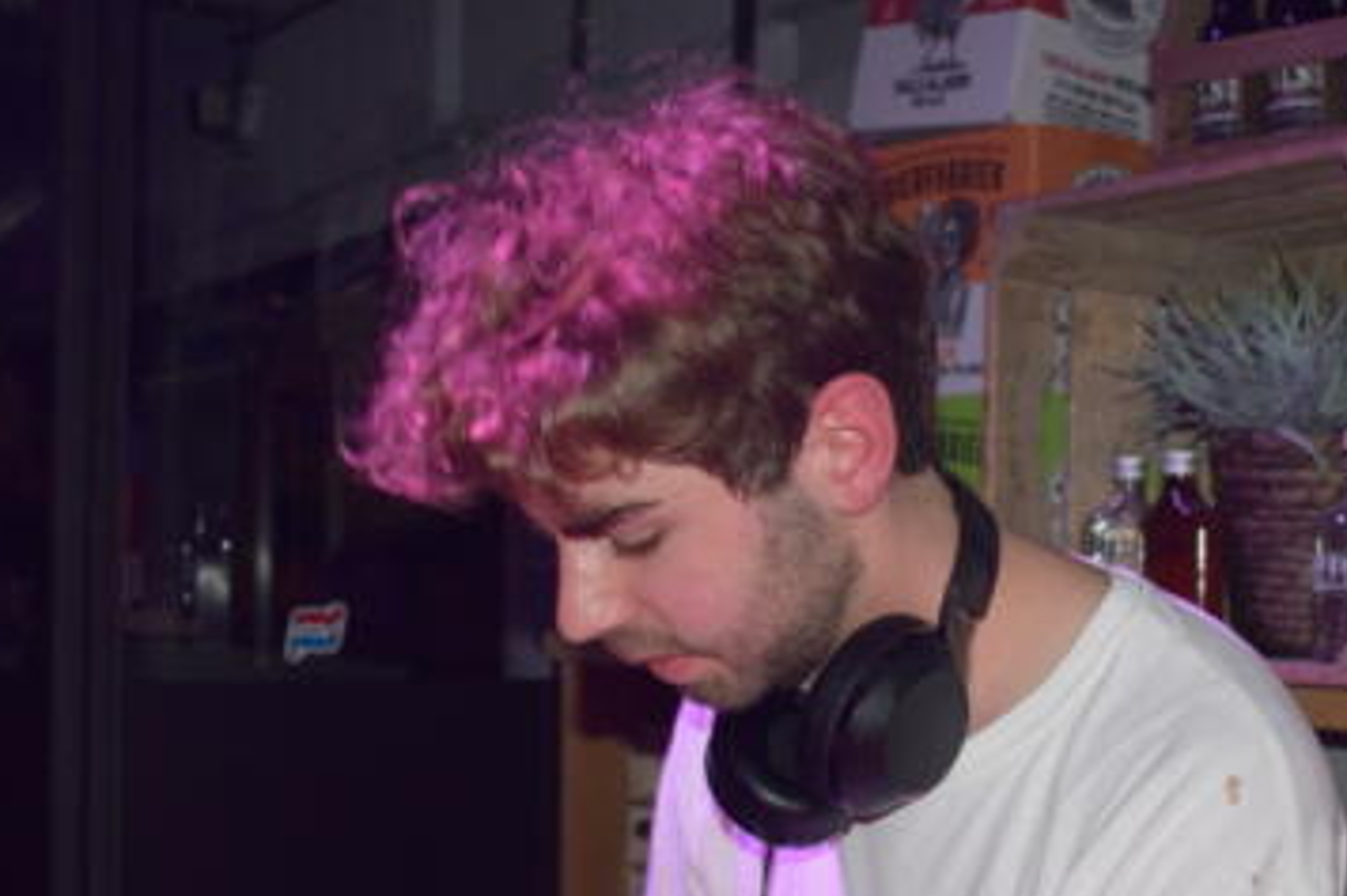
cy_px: 618
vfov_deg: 22.8
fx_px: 2206
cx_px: 927
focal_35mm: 59
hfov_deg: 33.6
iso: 1250
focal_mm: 28
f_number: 4.2
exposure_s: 1/60
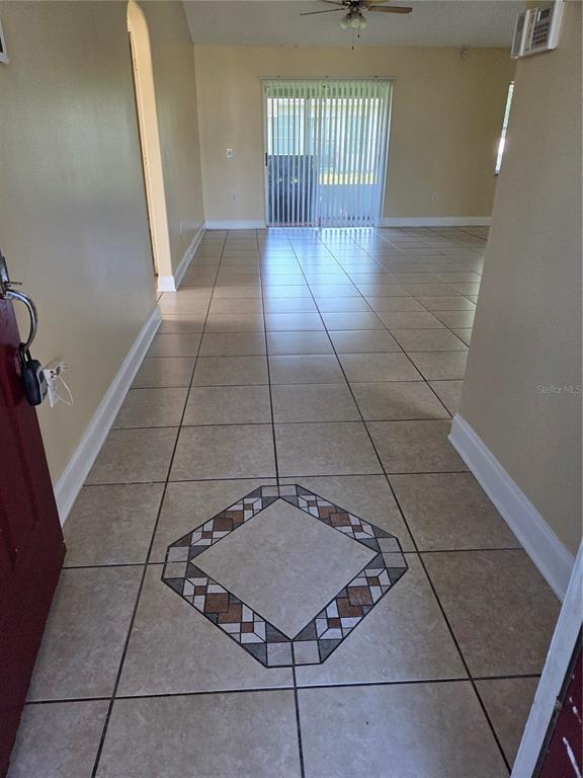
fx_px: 516
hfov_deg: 58.9
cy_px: 389
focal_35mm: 23
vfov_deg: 73.9
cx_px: 292
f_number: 1.8
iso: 250
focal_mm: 5.4
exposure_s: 1/180
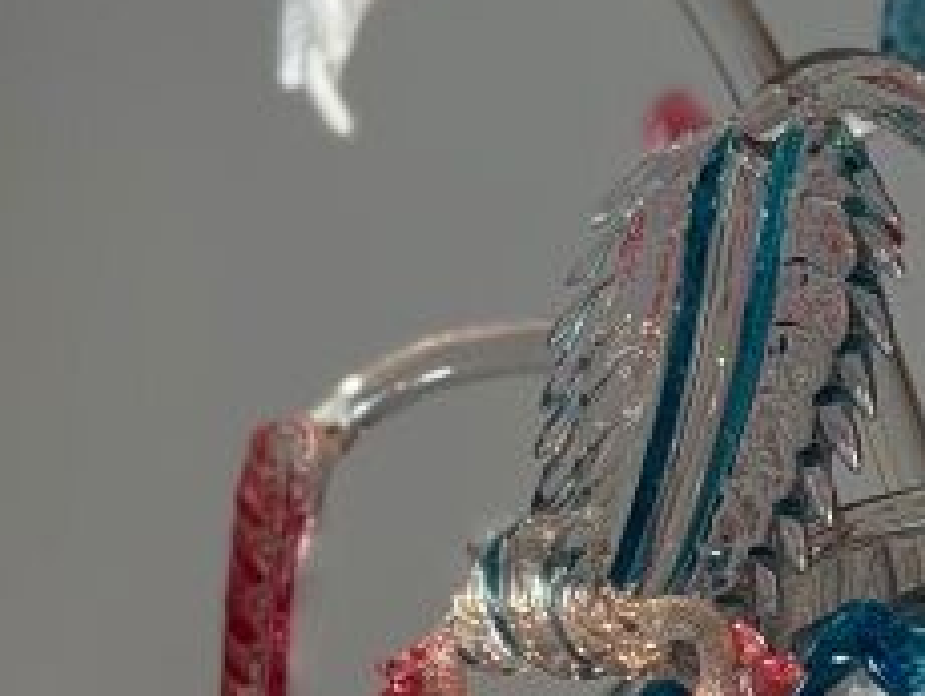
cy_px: 414
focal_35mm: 250
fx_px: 6687
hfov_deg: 7.8
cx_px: 1319
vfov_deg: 6.0
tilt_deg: +17.3
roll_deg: -0.3
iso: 100
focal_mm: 6.76
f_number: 1.78
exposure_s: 1/50
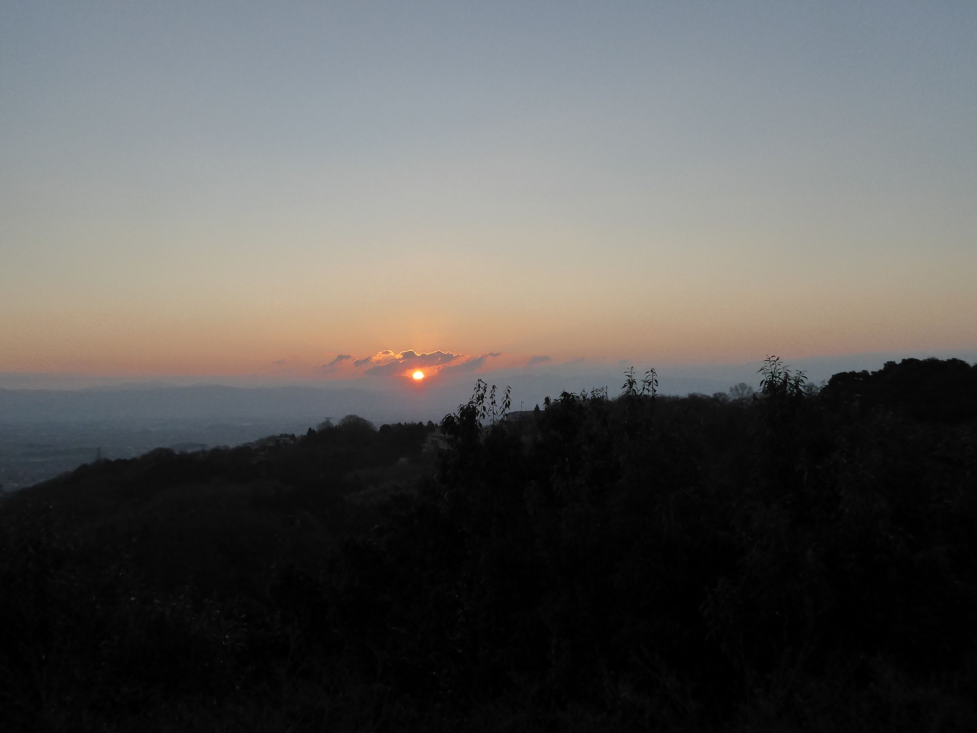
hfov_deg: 61.7
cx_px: 488
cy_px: 366
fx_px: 818
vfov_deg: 48.2
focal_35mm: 29
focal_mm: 5
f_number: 3.5
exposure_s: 1/640
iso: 200
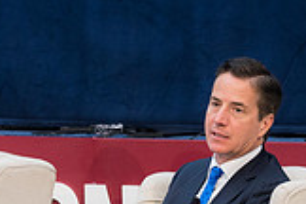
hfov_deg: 5.6
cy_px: 197
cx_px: 6
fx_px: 3128
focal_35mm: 368
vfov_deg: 3.7
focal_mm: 103
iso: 640
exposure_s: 1/160
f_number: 4
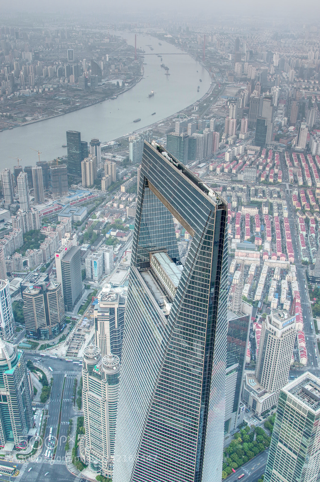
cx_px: 160
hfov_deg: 36.8
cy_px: 241
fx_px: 481
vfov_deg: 53.2
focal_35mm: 36
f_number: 7.1
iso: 400
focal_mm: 24
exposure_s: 1/200
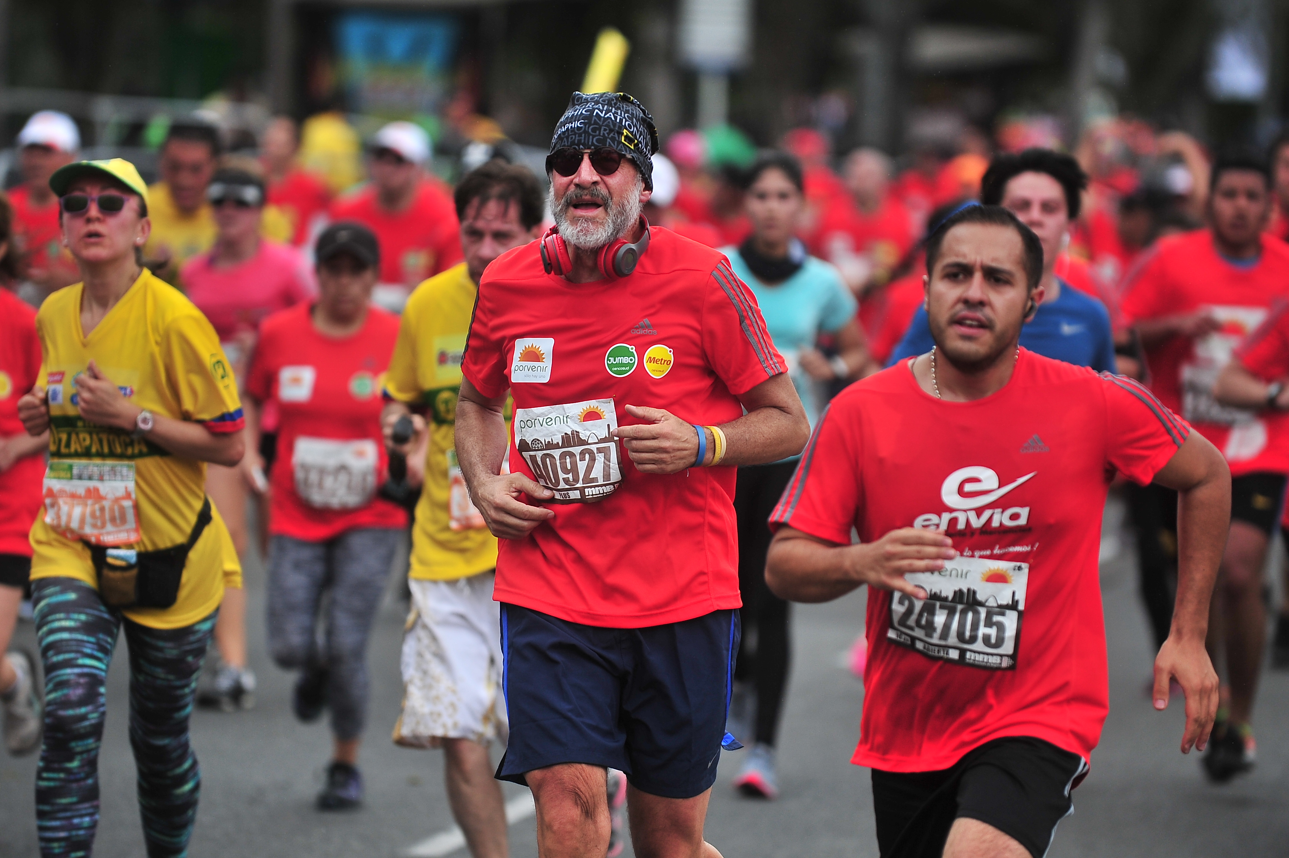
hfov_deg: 8.2
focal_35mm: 251
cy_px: 383
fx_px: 8982
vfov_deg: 5.5
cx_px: 629
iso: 400
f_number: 2.8
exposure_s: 1/5000
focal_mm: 200
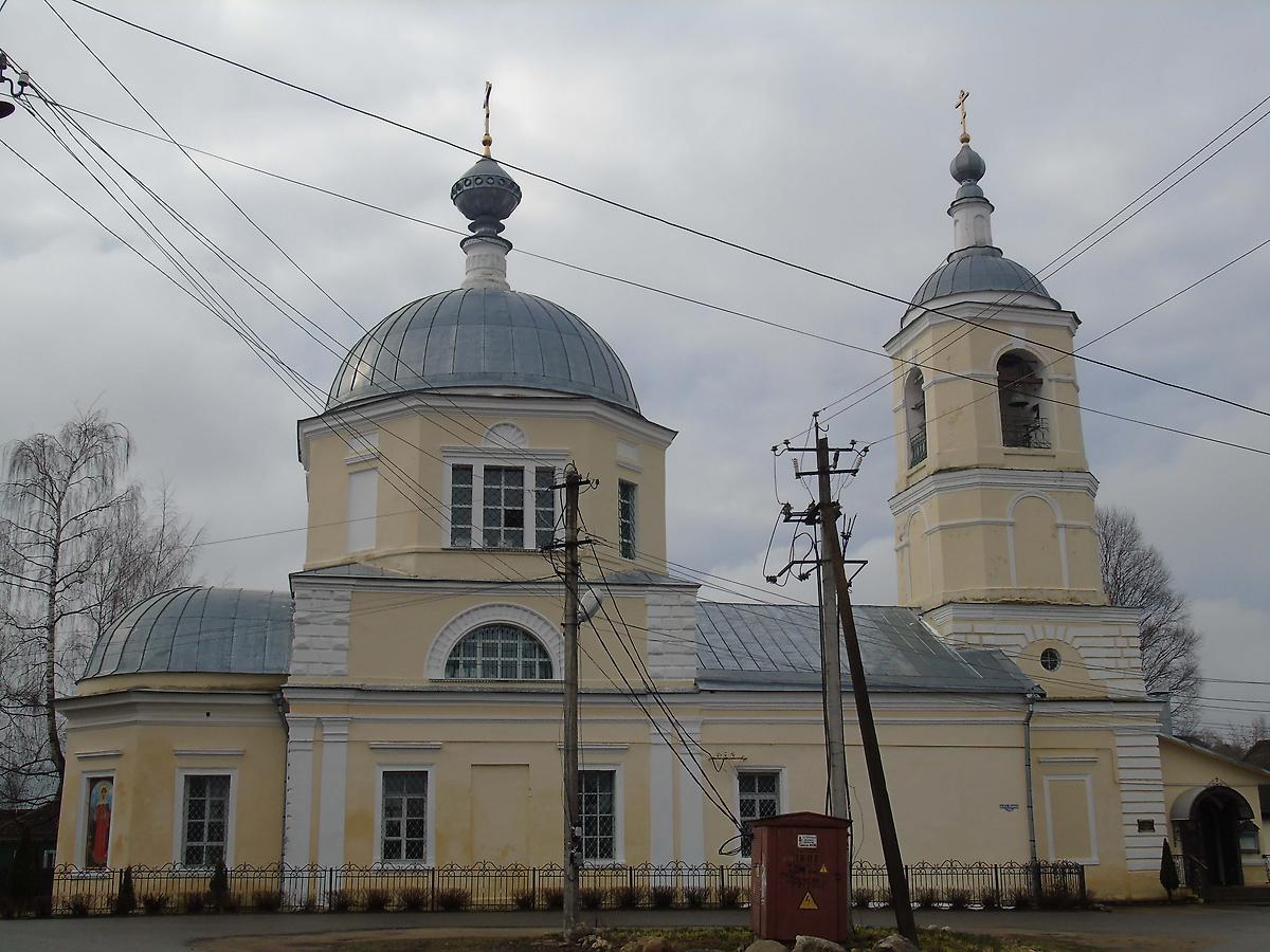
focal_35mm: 40
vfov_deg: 36.0
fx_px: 1468
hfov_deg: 46.8
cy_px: 476
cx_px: 635
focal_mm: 7.1
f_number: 4.1
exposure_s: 1/1000
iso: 80
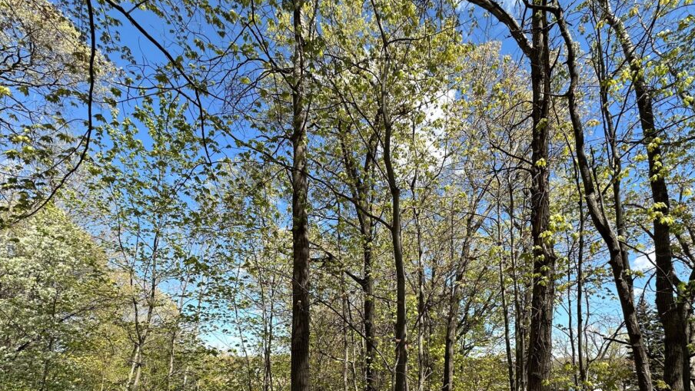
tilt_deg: +11.5
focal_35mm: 18
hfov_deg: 92.5
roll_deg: -1.4
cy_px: 300
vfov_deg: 57.5
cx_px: 373
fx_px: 332
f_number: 2.2
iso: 50
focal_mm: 2.22
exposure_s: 1/818
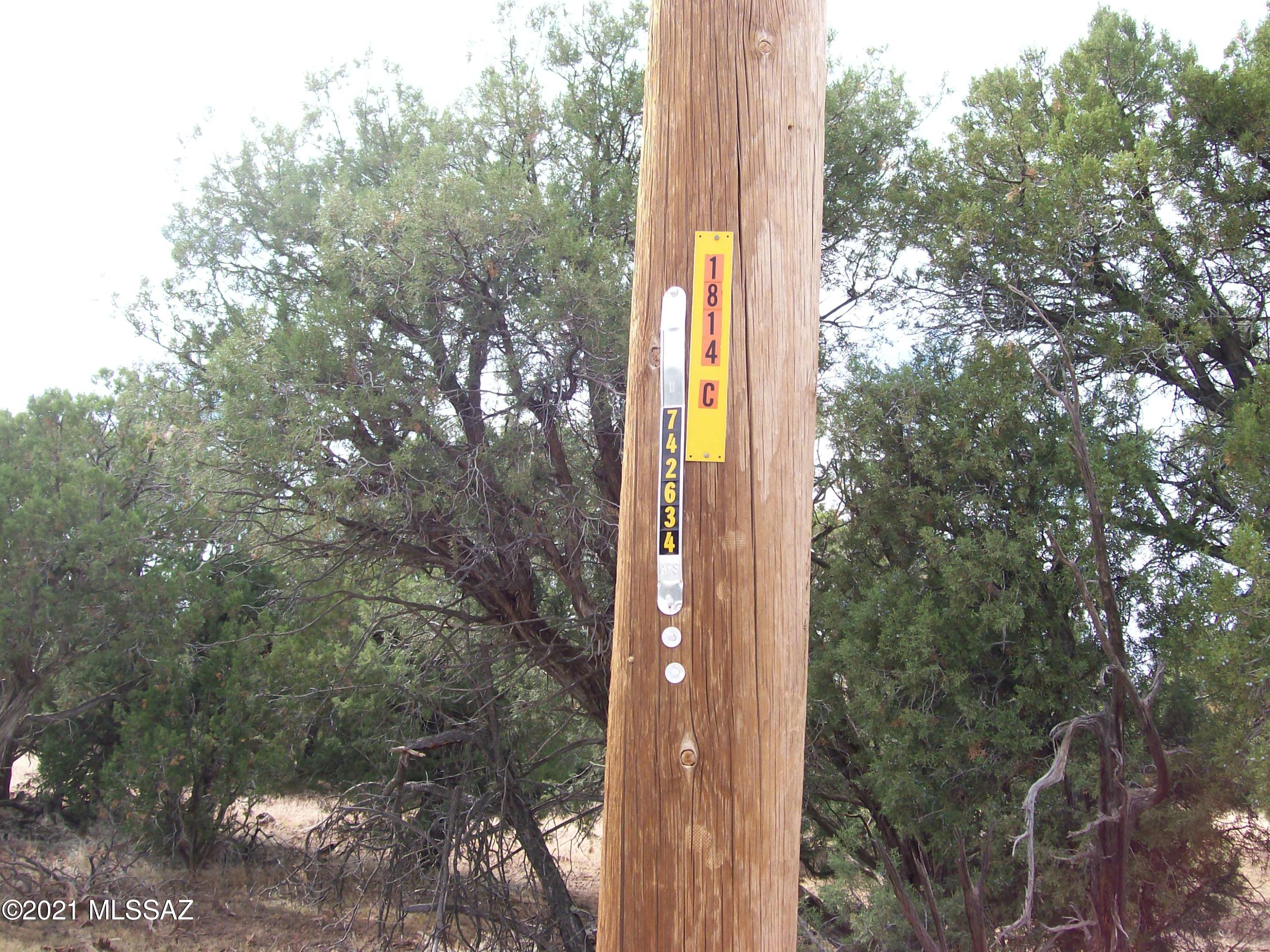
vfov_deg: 39.7
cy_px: 476
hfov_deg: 51.4
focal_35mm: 36
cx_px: 635
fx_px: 1321
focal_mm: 6
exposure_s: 1/463
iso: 80
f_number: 2.7
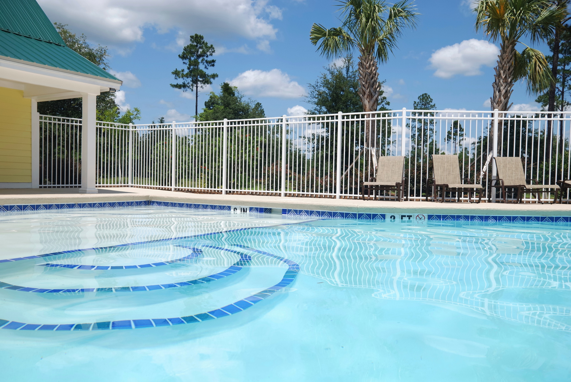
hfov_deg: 57.2
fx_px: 524
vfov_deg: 40.1
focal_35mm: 33
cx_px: 286
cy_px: 191
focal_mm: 22
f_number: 5.6
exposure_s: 1/800
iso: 100
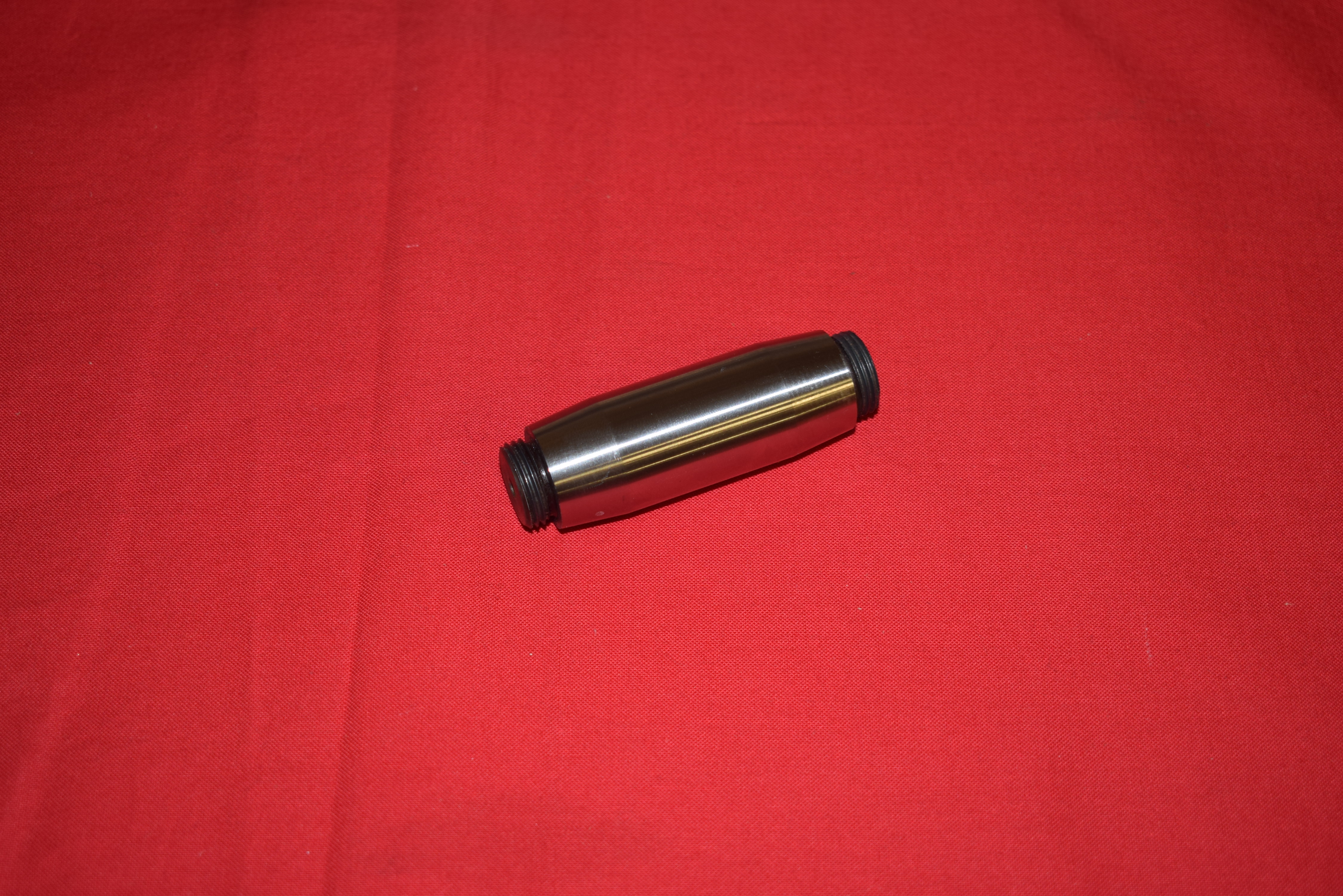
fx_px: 2015
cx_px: 672
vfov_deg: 25.1
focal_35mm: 54
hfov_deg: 36.9
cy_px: 448
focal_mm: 36
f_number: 5
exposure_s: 1/25
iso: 160
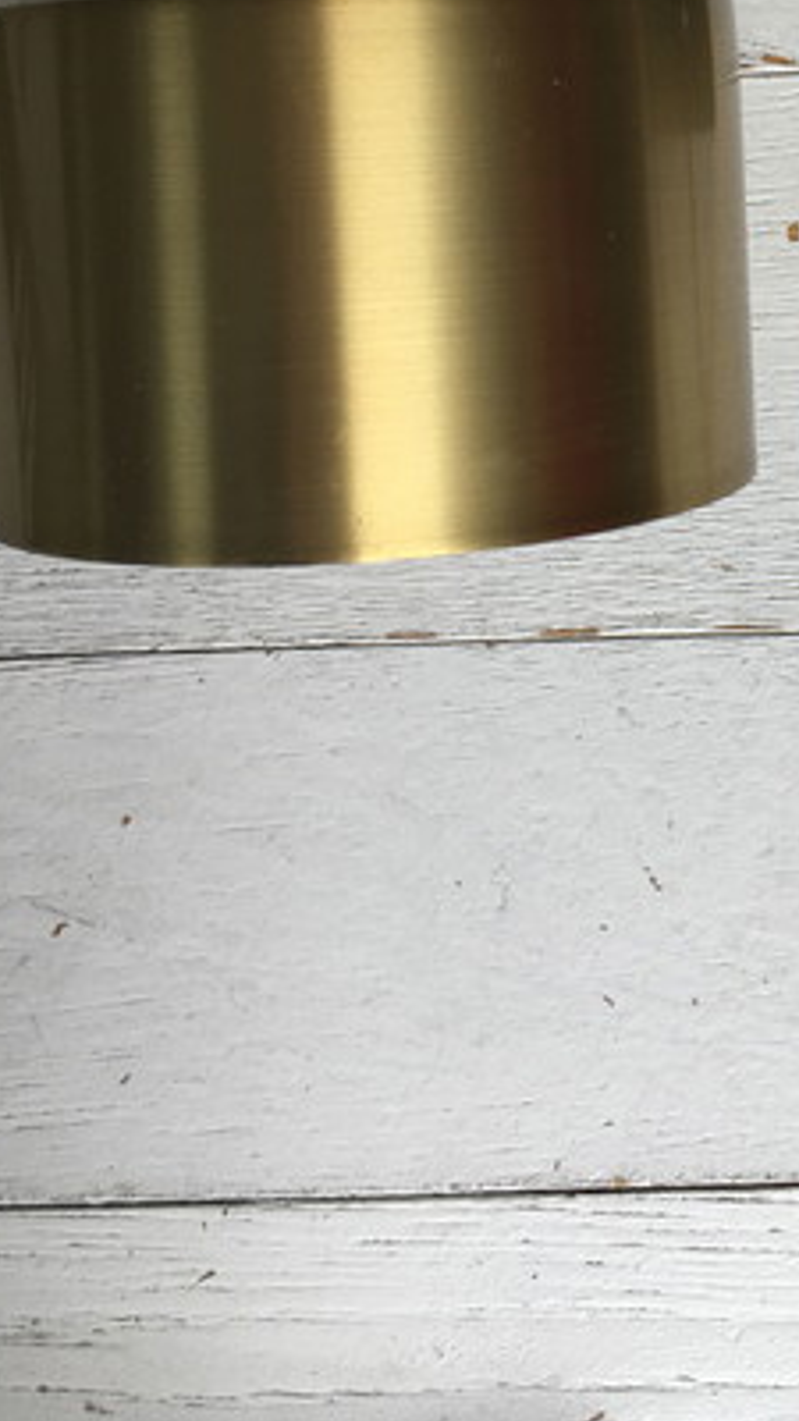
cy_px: 218
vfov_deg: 36.7
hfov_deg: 21.8
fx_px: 2034
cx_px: 689
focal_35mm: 54
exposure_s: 1/158
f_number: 2.2
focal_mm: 4.15
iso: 25
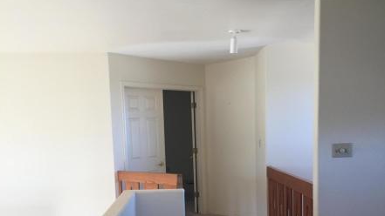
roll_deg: +2.2
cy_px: 186
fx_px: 439
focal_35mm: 43
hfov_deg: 47.4
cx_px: 189
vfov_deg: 26.9
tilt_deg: -8.3
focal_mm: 4.15
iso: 50
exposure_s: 1/120
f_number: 2.2
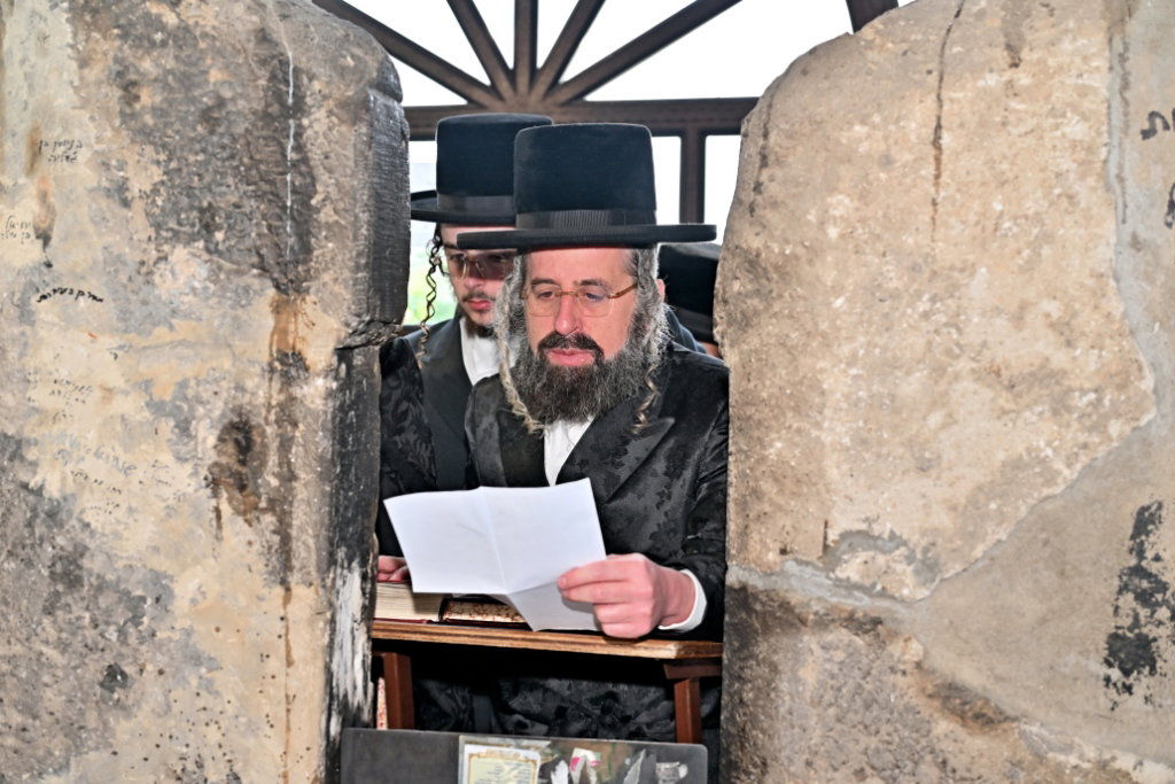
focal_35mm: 56
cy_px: 392
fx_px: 1828
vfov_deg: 24.2
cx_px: 588
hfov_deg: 35.6
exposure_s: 1/200
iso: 250
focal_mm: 56
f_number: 4
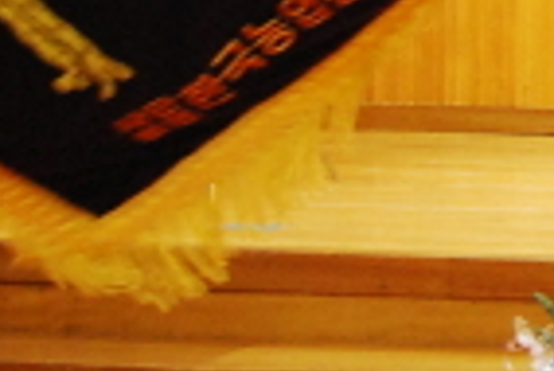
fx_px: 2742
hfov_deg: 10.4
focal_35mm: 178
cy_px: -29
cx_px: 1206
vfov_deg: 7.7
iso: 1600
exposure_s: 1/60
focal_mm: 24
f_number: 6.3
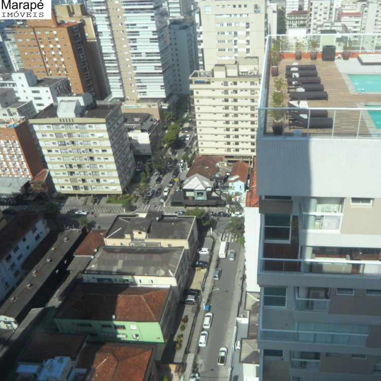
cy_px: 194
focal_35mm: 29
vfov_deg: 55.6
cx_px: 236
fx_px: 361
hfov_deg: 55.1
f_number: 8.2
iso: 80
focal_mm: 4.1
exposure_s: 1/180
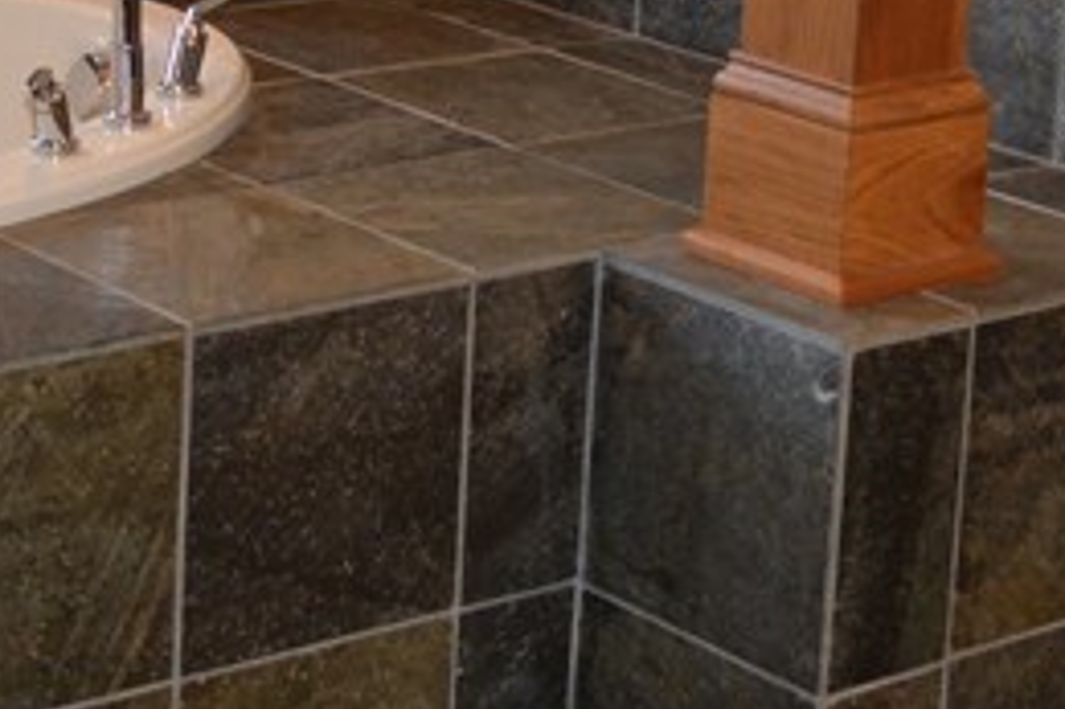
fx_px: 3341
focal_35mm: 113
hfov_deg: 17.8
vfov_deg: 11.5
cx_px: 100
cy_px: -418
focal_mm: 18
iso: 400
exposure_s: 1/60
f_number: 3.5
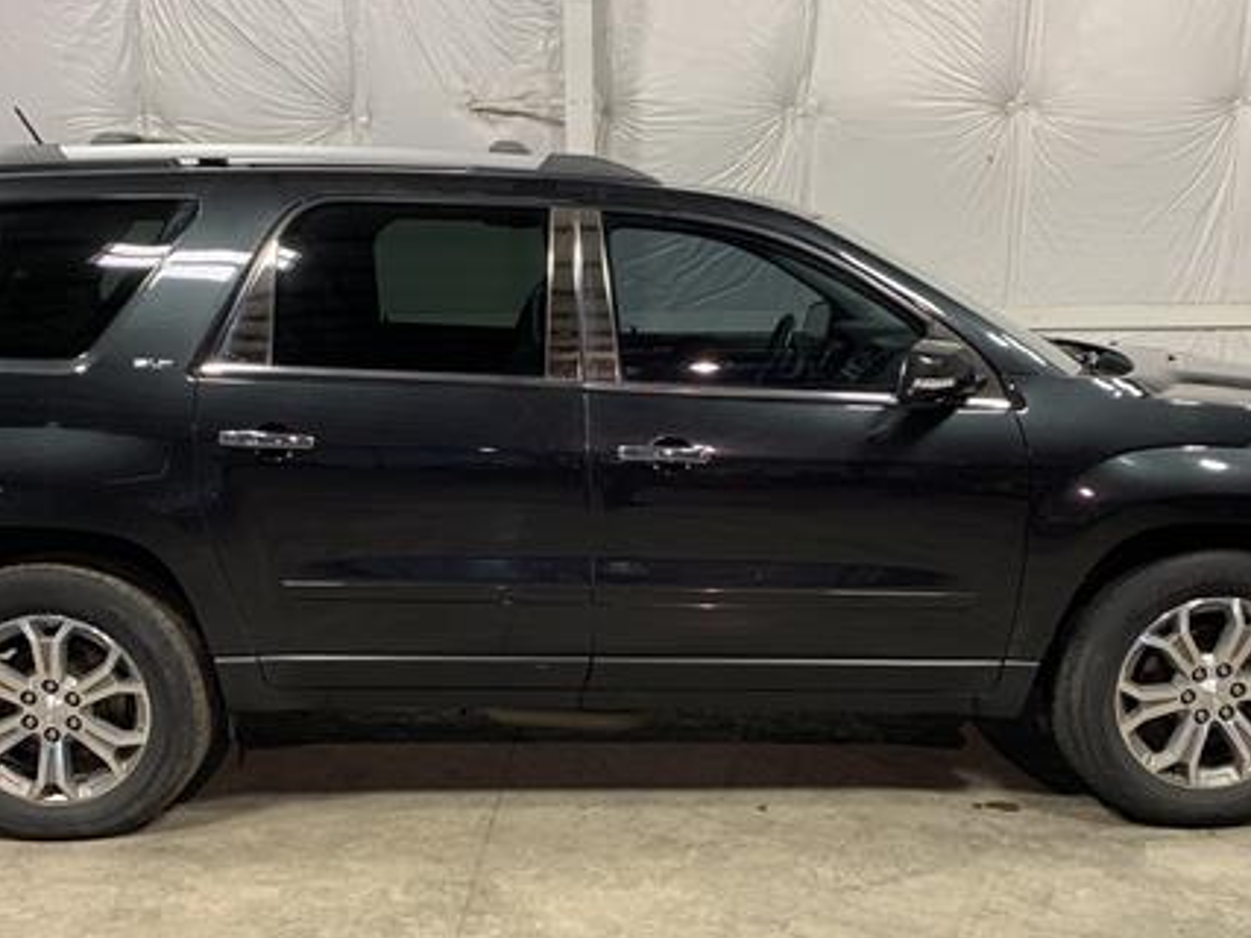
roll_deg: +0.5
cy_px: 539
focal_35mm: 39
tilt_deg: -11.1
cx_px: 606
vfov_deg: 36.7
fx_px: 1409
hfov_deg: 47.9
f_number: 1.8
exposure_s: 1/60
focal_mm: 4.25
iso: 125
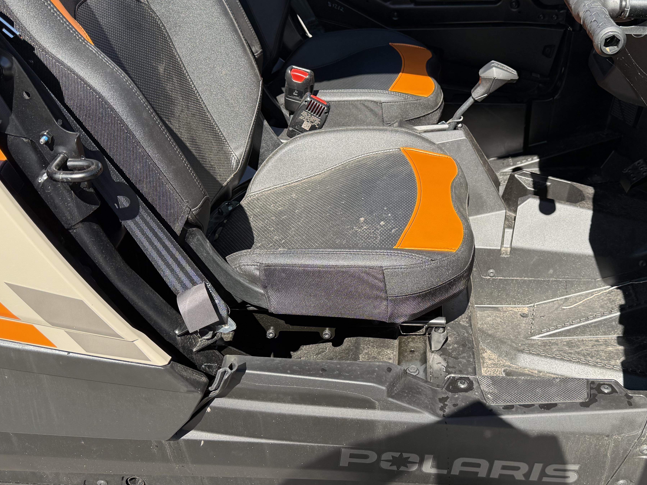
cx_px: 398
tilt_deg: -31.8
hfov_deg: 48.6
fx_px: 710
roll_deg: -2.8
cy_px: 231
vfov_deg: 37.7
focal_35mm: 38
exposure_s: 1/1271
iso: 100
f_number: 1.78
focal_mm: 6.76
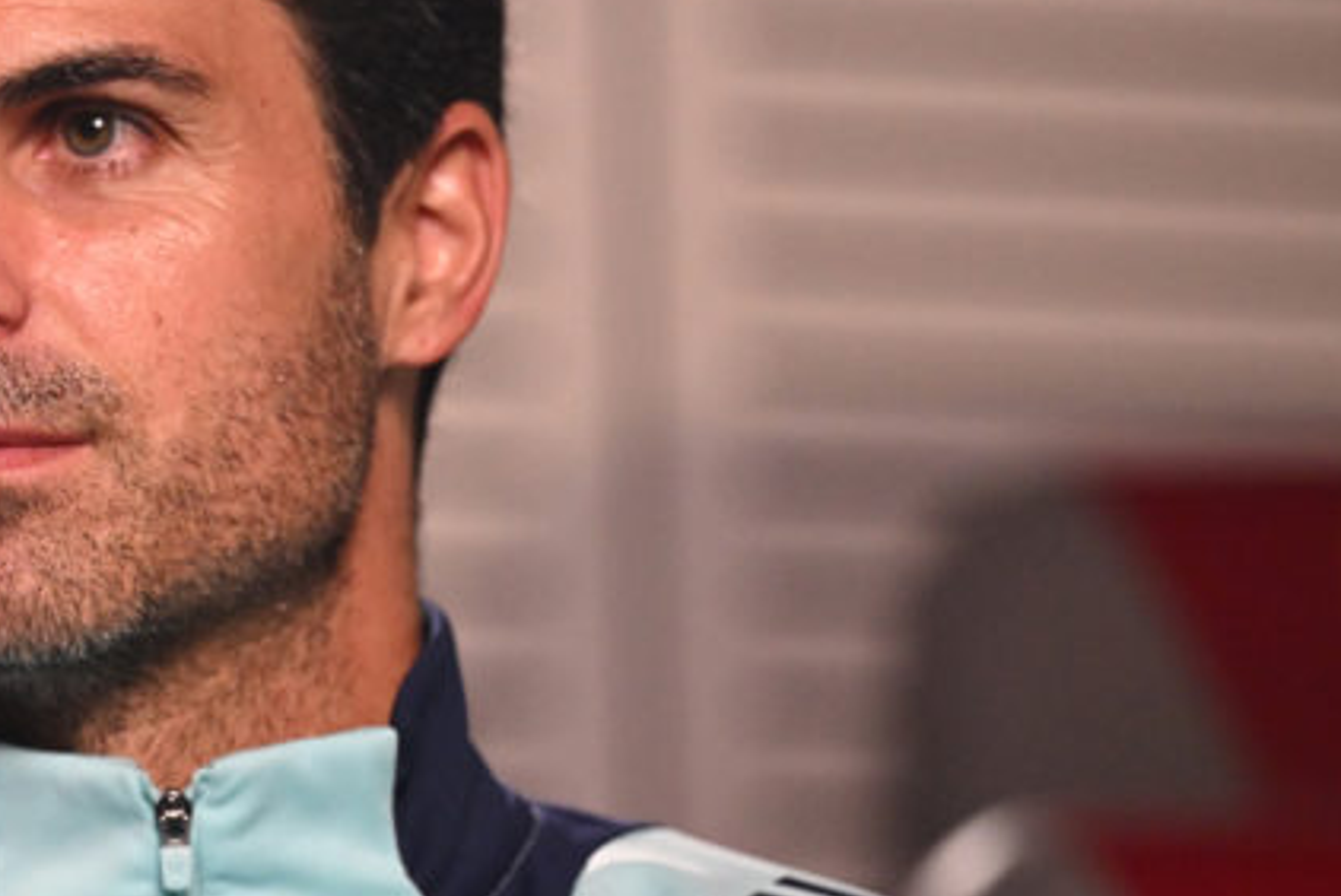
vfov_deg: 4.5
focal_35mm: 303
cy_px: 532
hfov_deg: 6.8
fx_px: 11294
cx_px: -121
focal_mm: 125
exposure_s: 1/250
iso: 4000
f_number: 2.8
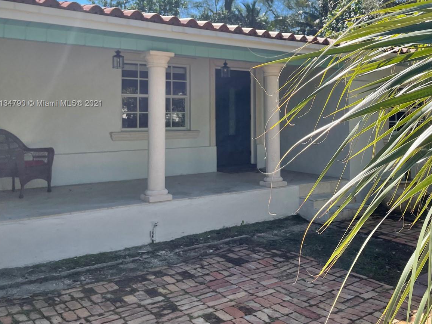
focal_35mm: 36
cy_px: 104
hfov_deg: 50.6
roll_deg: +0.7
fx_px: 449
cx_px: 282
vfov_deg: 39.1
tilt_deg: +2.4
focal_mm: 5.1
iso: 32
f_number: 1.6
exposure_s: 1/2165
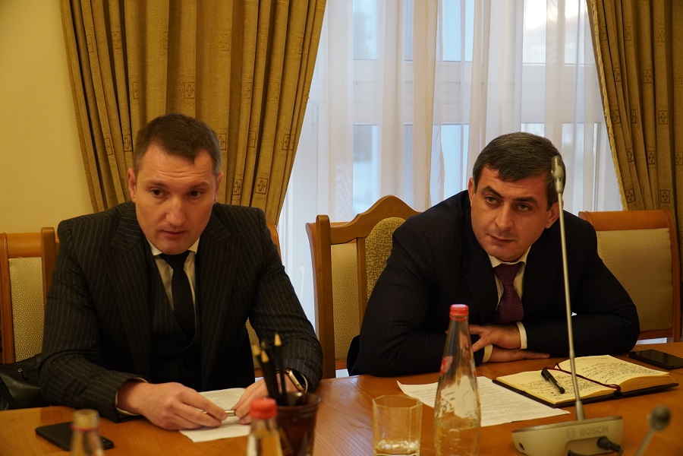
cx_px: 342
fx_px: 968
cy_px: 228
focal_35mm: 51
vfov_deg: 26.5
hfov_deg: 38.9
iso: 1600
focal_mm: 34
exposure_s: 1/100
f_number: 4
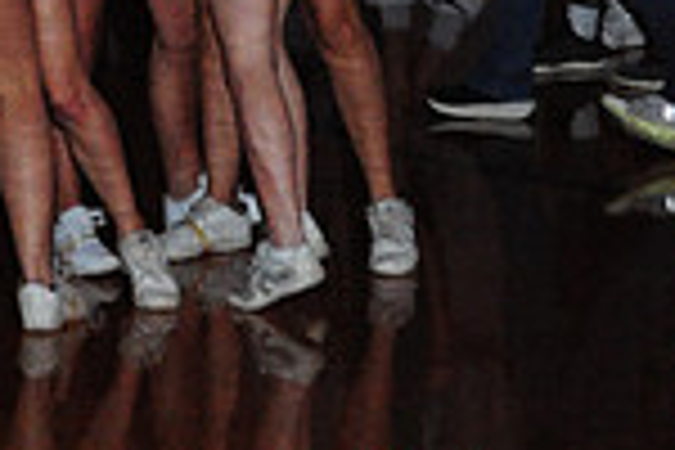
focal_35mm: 270
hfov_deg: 7.5
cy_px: -734
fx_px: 5062
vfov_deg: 4.9
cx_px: -189
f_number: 5.6
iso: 6400
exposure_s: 1/60
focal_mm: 70
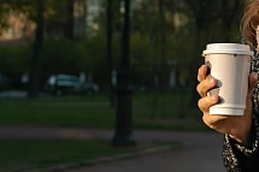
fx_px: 697
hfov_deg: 20.6
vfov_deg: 13.9
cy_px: 13
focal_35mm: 97
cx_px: 232
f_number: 4
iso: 160
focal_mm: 41
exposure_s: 1/1250
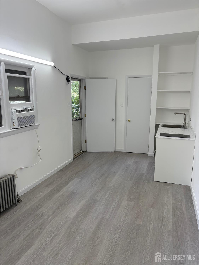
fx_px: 199
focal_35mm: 26
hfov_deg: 53.1
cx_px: 100
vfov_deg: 67.3
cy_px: 132
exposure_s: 1/243
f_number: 1.6
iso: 64
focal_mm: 5.96
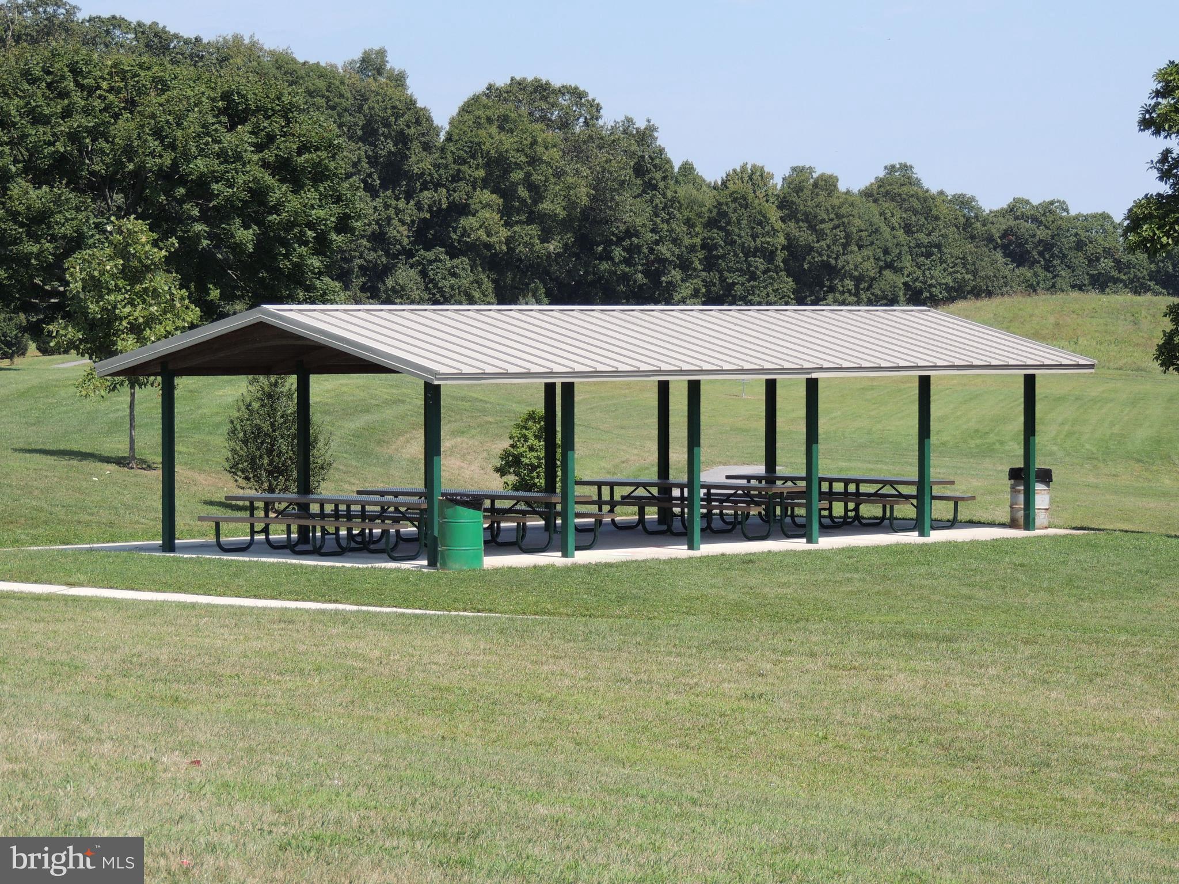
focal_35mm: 135
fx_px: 4598
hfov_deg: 14.6
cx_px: 590
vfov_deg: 11.0
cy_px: 442
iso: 100
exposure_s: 1/500
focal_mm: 24
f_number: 4.3
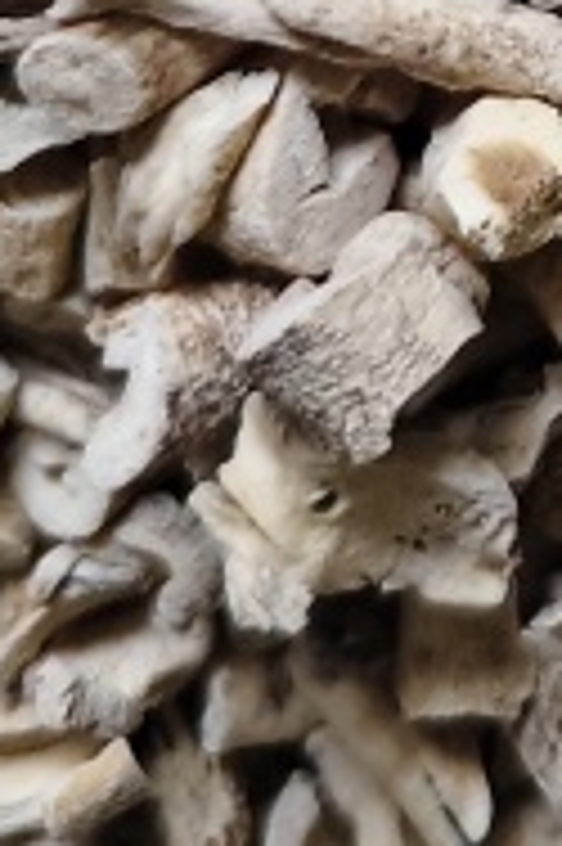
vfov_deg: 14.2
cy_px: -367
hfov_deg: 9.4
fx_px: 3190
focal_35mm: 136
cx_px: 1137
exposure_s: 1/249
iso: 3920
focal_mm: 5.56
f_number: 1.88
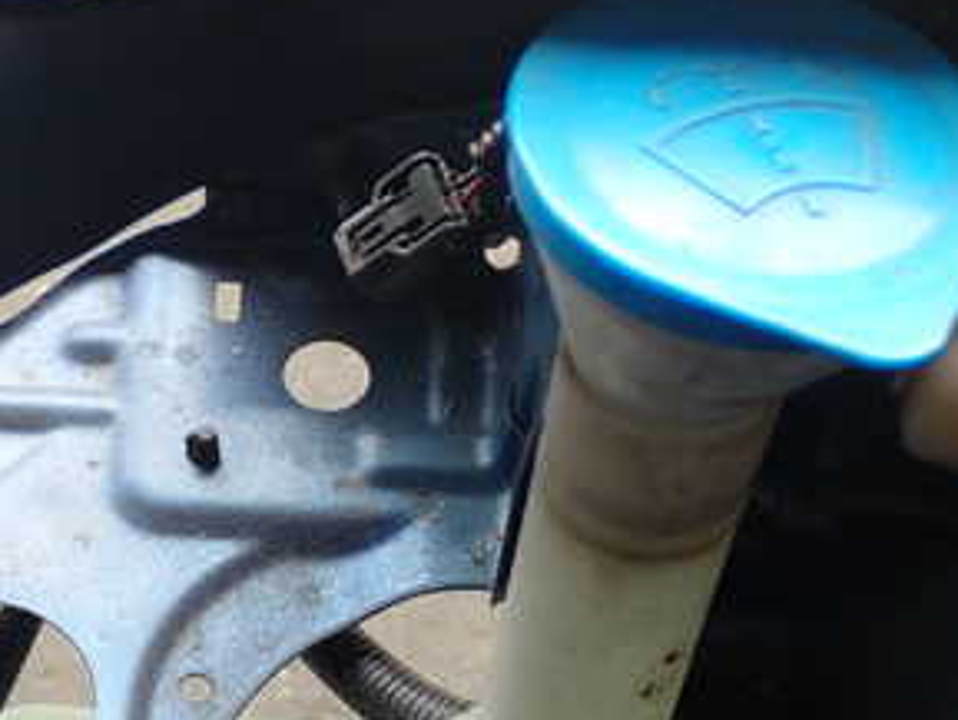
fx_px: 2353
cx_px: 245
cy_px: 518
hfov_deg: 22.8
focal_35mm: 85
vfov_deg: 17.3
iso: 100
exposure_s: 1/160
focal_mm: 7.31
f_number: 2.8
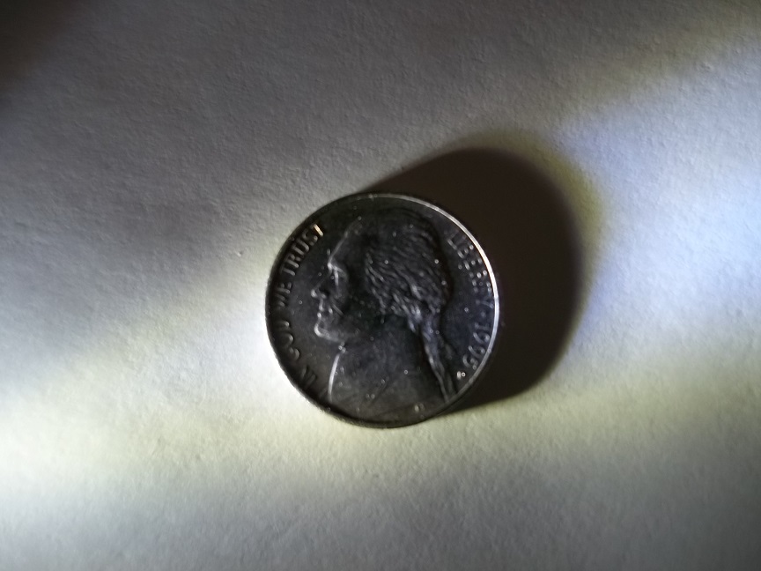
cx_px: 380
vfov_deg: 44.2
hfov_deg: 56.8
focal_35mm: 32
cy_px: 286
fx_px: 703
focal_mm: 5.7
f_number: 2.9
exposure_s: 1/100
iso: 80
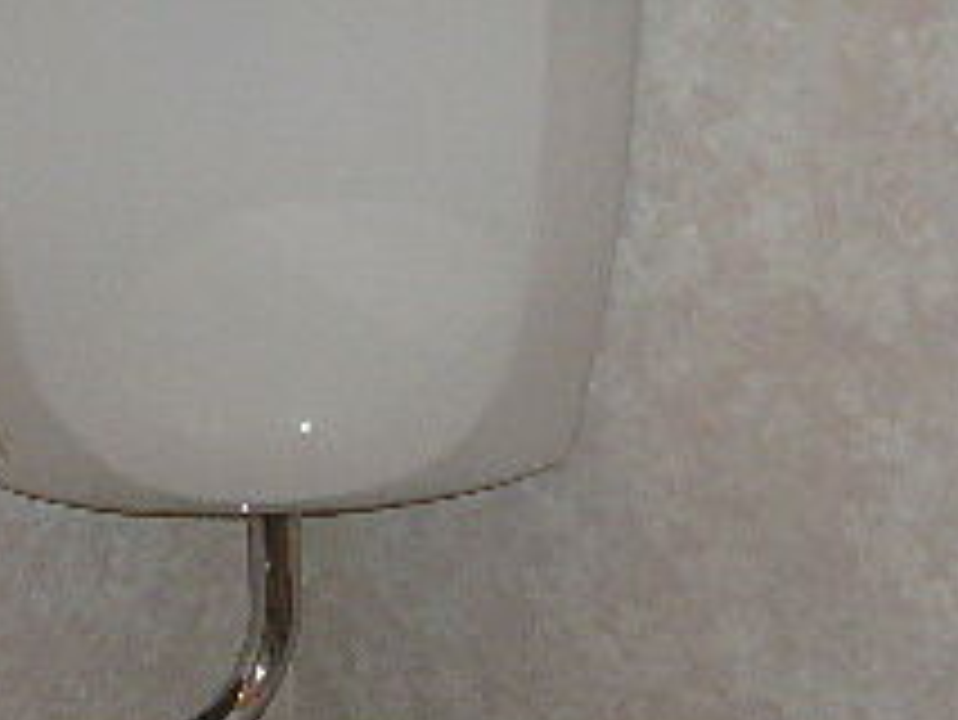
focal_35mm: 84
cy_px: 814
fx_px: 2326
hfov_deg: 23.1
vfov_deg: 17.0
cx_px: 265
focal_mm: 4.6
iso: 100
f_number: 2.8
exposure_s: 1/30
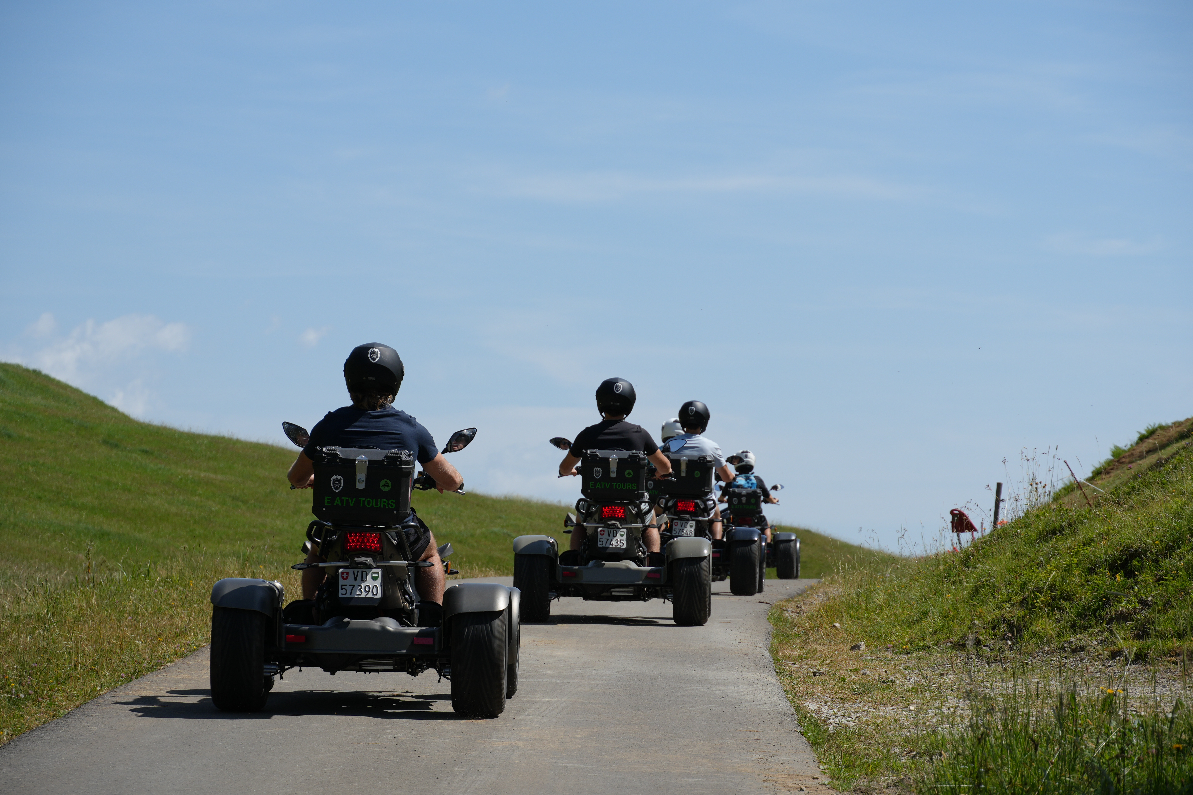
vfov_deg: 10.4
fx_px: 4374
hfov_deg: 15.5
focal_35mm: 132
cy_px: 398
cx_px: 596
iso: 100
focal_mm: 88
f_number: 6.3
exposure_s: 1/640
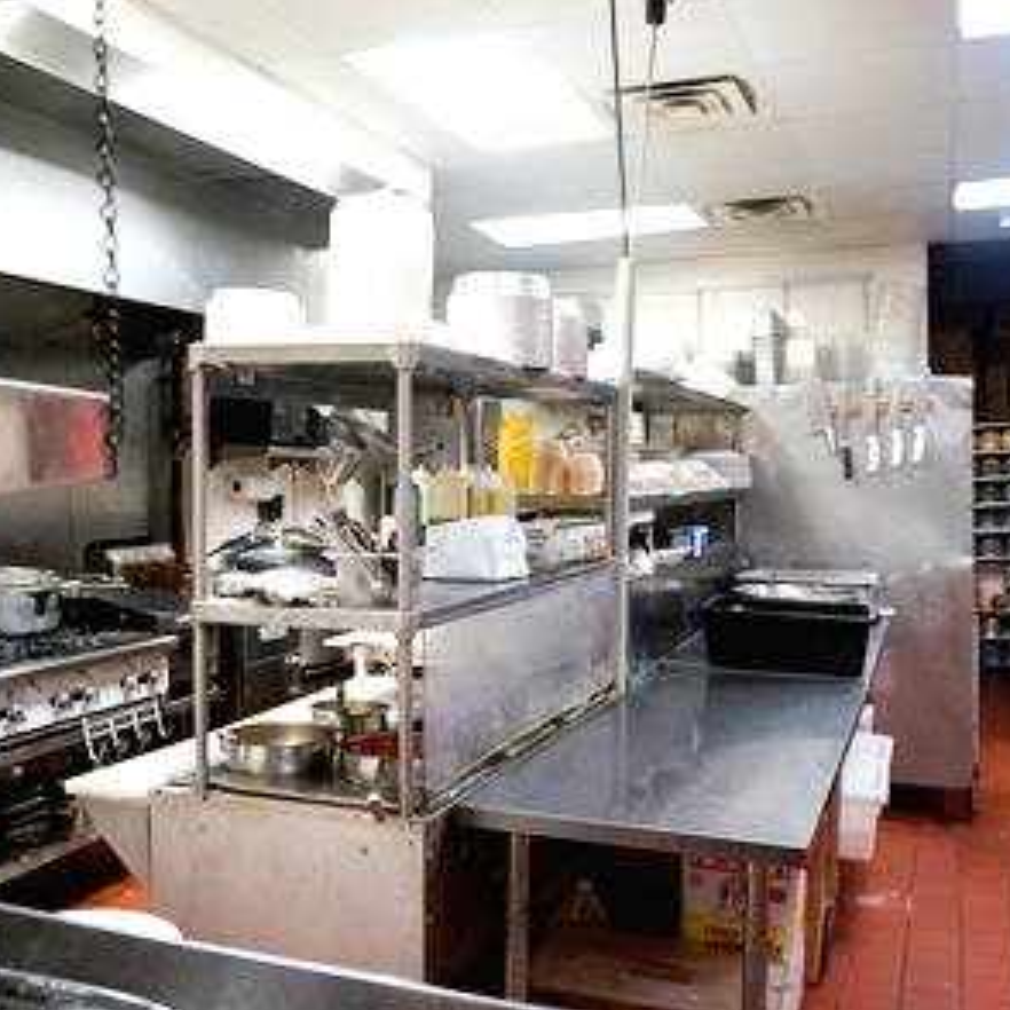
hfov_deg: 47.2
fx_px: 1155
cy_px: 505
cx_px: 505
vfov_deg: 47.2
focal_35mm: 35
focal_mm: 18
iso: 640
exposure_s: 1/60
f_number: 4
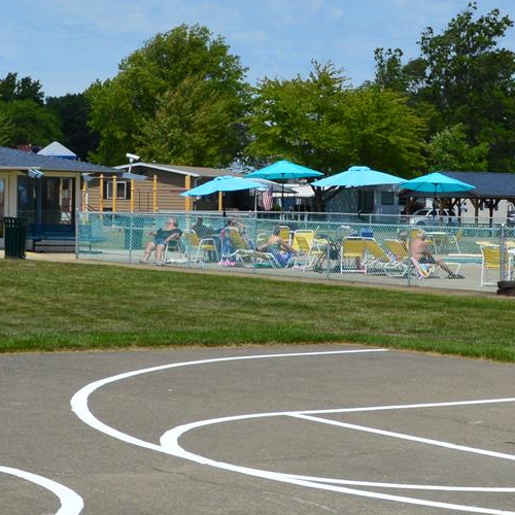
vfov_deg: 17.0
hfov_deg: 17.1
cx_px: 293
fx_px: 1717
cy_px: 216
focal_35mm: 102
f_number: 11
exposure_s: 1/500
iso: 280
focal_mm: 18
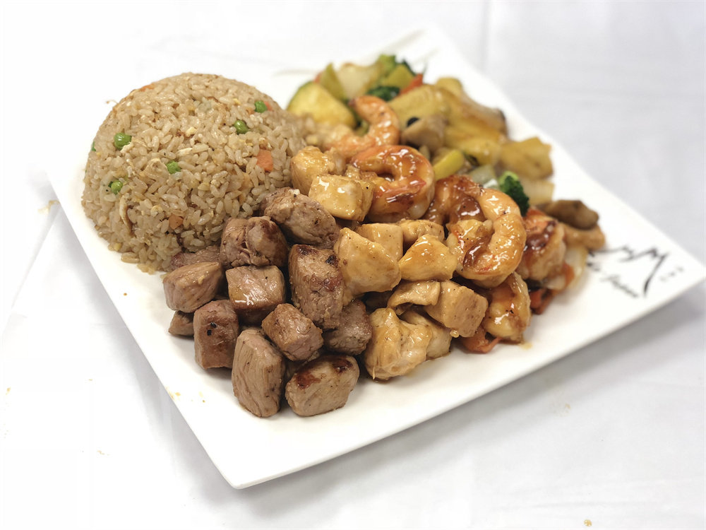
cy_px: 265
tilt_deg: -44.9
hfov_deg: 36.8
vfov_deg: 28.0
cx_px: 353
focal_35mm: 52
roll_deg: -2.8
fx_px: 1061
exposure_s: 1/120
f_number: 2.4
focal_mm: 6
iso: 200
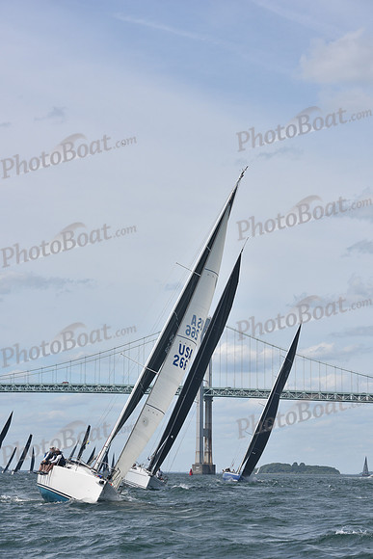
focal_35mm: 92
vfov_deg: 22.1
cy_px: 280
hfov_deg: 14.9
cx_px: 186
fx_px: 1429
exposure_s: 1/800
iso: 320
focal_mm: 92
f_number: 8
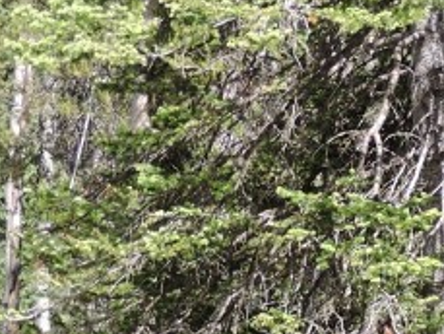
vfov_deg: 4.4
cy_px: 301
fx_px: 4299
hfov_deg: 5.8
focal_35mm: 335
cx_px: 820
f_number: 3.9
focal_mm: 13.4
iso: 100
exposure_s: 1/250
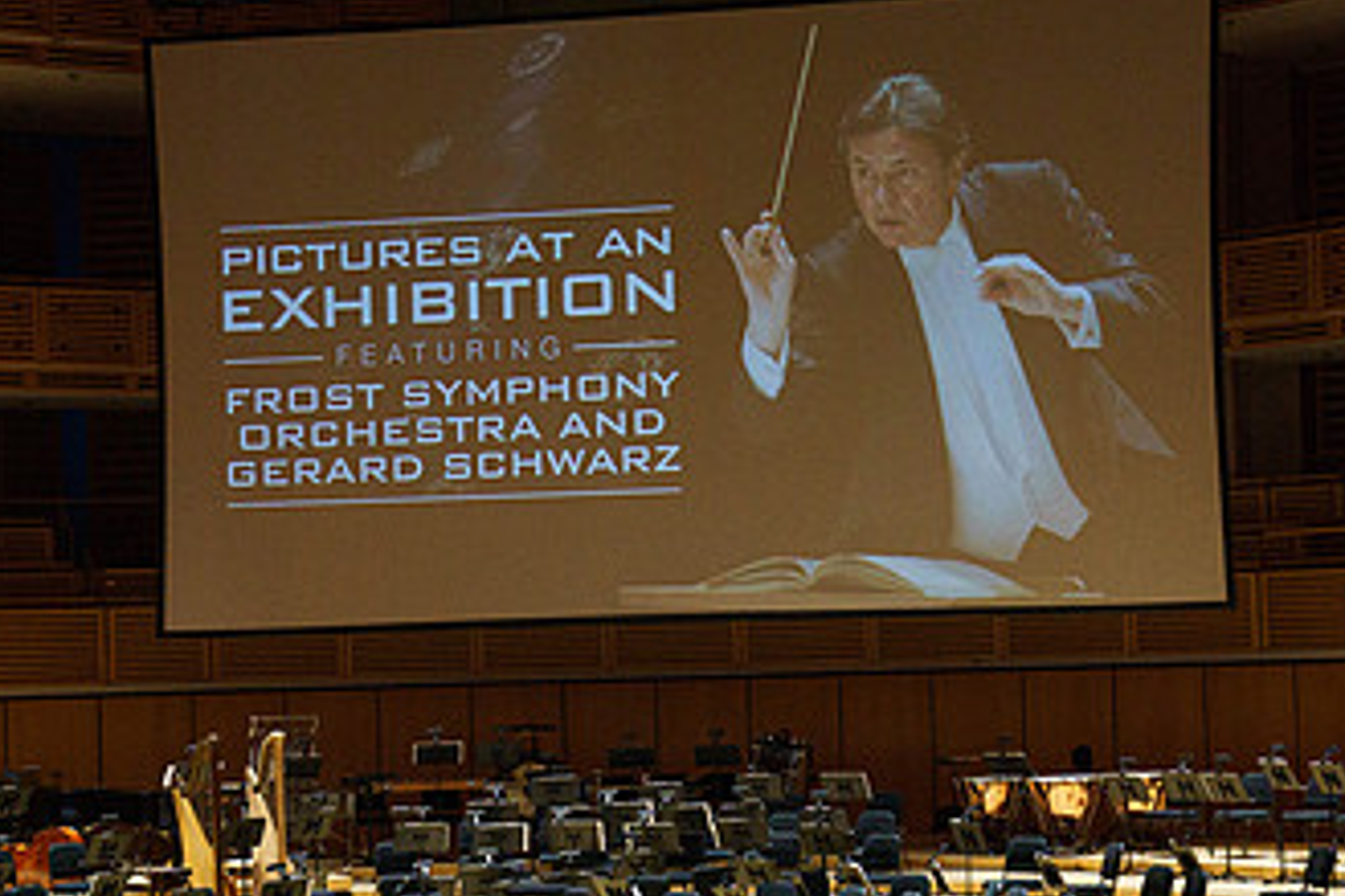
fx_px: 3099
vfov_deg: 16.4
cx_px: 638
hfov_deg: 24.5
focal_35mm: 83
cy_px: 587
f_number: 7.1
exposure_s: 1/200
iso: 3200
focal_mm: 46
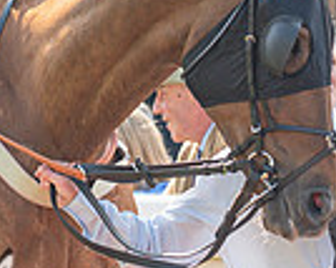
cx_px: 188
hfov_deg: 2.3
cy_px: 98
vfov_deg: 1.8
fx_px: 8337
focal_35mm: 839
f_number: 4
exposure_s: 1/1400
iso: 800
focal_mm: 135
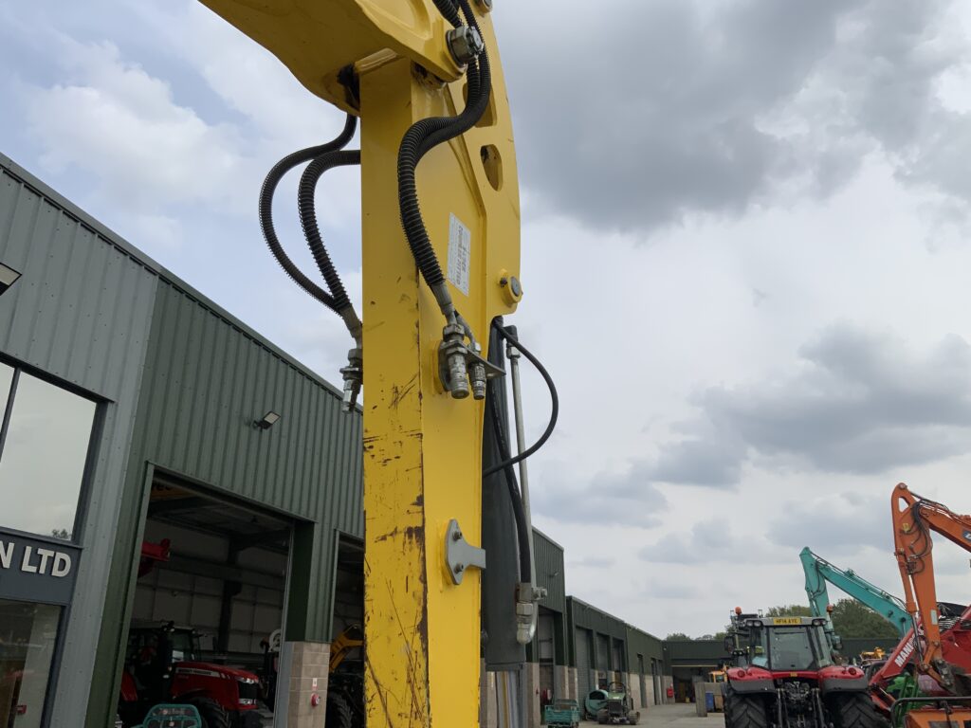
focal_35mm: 29
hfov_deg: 61.7
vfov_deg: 48.2
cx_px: 486
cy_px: 364
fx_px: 813
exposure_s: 1/2538
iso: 20
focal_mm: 3
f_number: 1.8
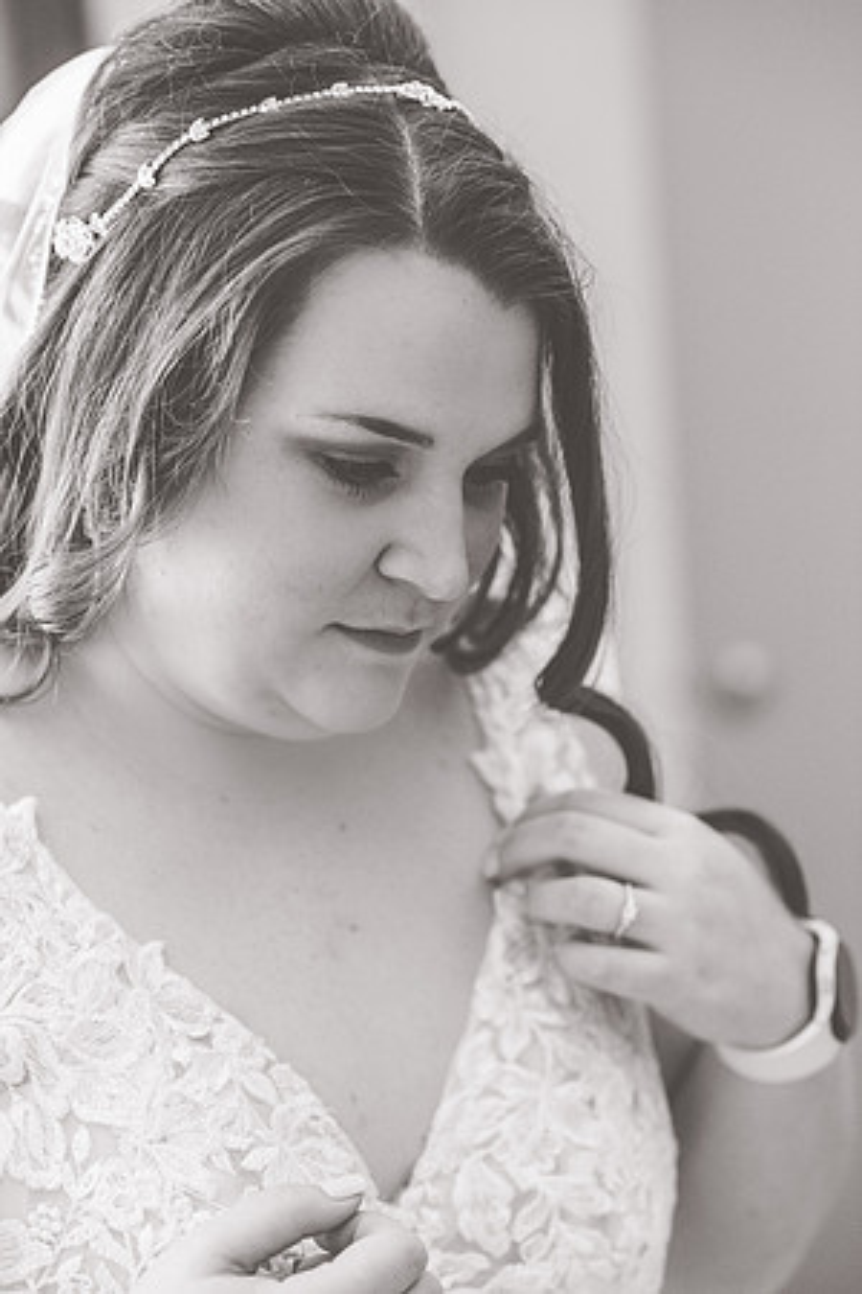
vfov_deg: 23.9
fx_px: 3053
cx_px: 431
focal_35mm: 85
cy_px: 647
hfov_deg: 16.1
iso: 800
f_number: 2.8
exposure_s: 1/320
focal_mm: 85
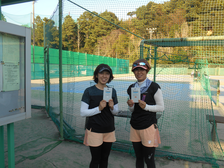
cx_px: 112
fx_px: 201
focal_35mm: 31
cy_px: 84
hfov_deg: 58.4
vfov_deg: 45.4
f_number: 3.6
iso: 80
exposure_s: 1/160
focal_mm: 5.5
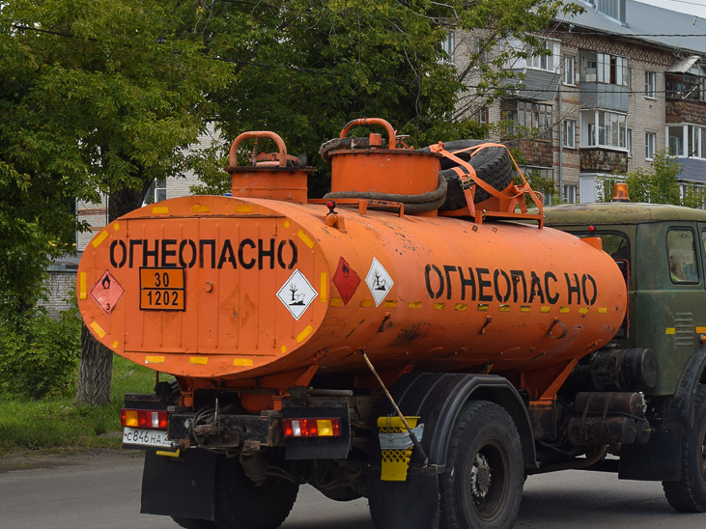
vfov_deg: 16.4
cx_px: 438
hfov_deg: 21.7
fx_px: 1835
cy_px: 244
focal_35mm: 90
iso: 200
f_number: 6.3
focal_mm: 38
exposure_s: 1/640
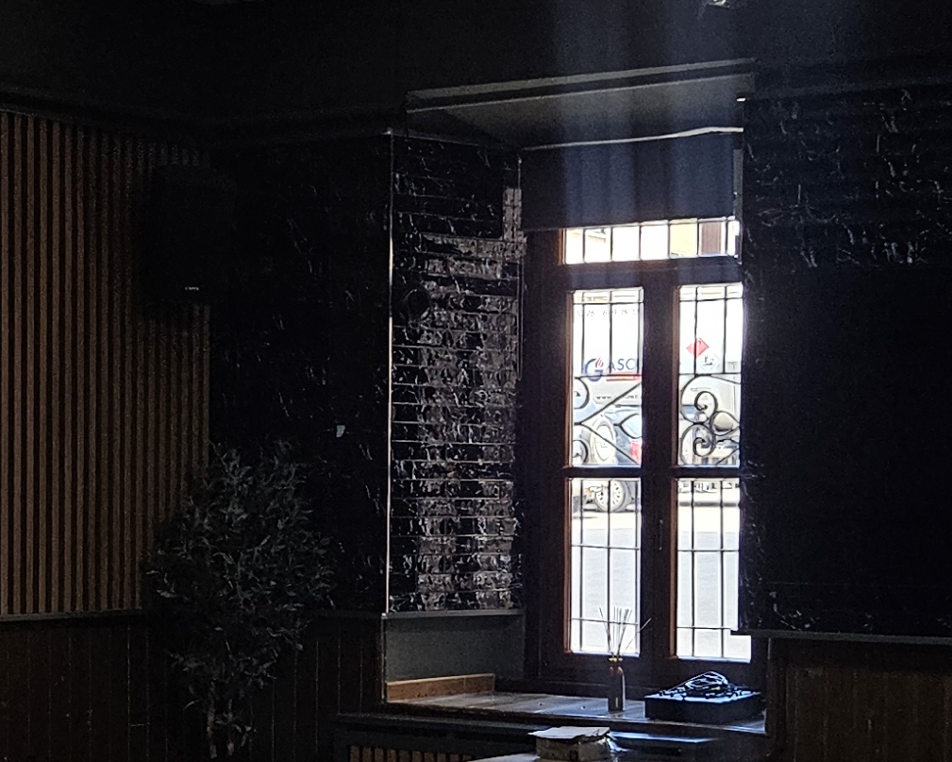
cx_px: 458
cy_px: 533
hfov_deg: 21.5
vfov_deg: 17.2
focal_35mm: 89
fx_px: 2507
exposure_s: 1/359
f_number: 1.8
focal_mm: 5.4
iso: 320
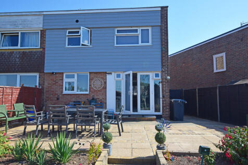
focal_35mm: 24
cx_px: 124
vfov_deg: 53.1
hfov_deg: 73.8
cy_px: 82
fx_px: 165
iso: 400
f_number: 11
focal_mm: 16
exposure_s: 1/400
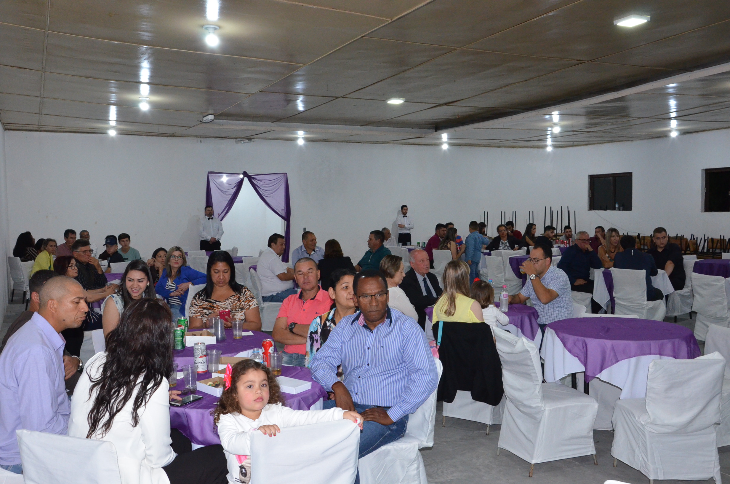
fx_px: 668
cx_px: 365
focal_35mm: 33
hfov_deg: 57.3
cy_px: 242
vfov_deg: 39.8
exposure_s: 1/60
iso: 2500
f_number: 6.3
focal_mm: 22
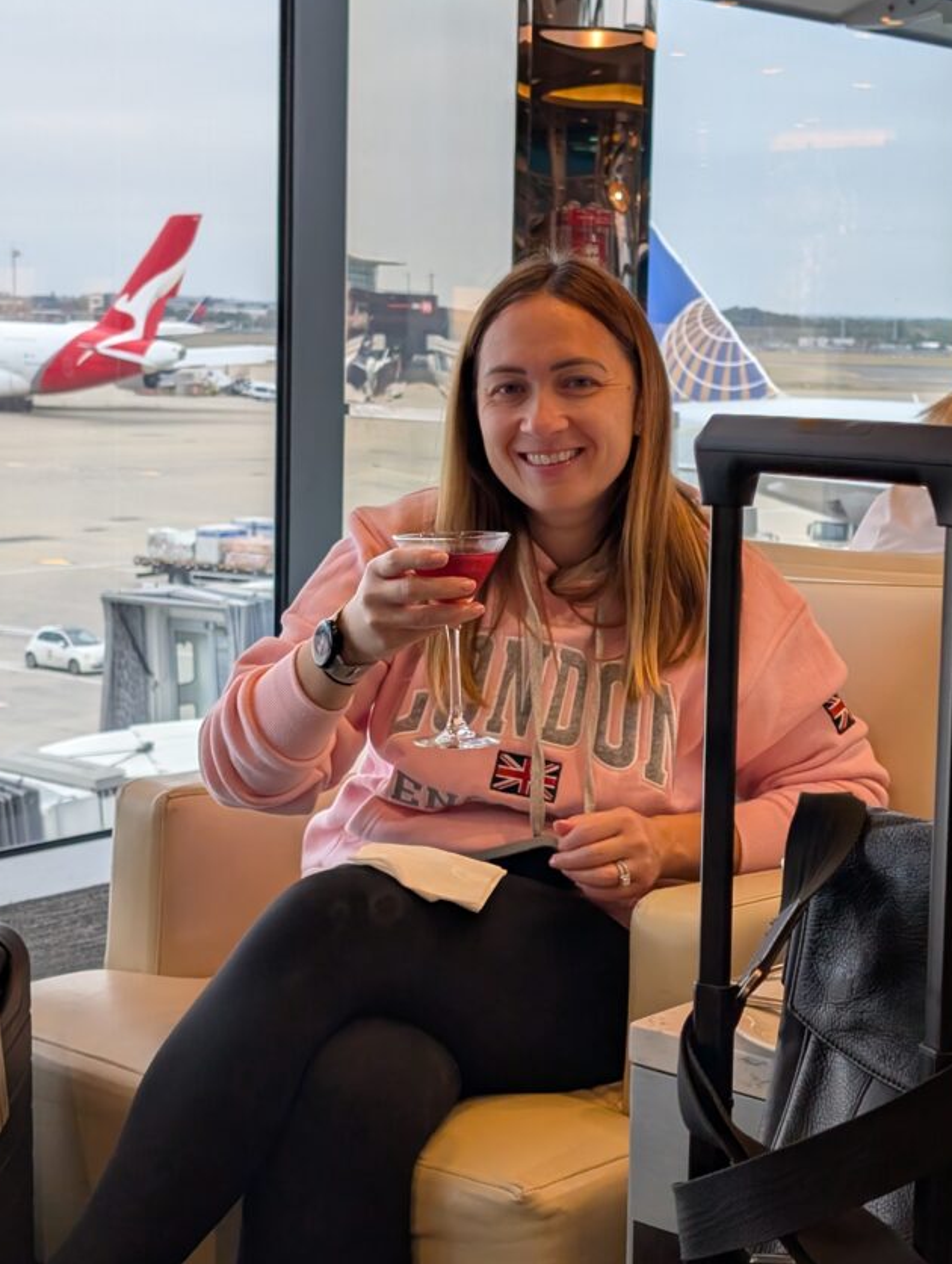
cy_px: 540
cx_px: 534
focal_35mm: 60
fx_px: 2193
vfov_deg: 32.1
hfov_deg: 24.5
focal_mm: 6.9
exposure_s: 1/873
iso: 285
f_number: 1.68
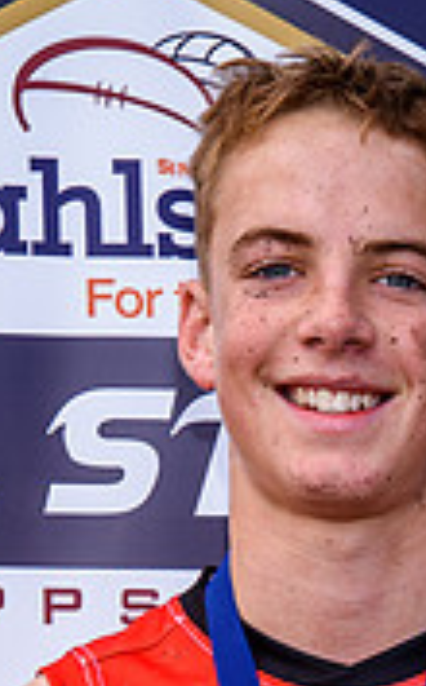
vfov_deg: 5.9
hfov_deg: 3.7
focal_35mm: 353
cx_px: 392
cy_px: 871
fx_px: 6584
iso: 100
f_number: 5.6
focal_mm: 48
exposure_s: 1/160
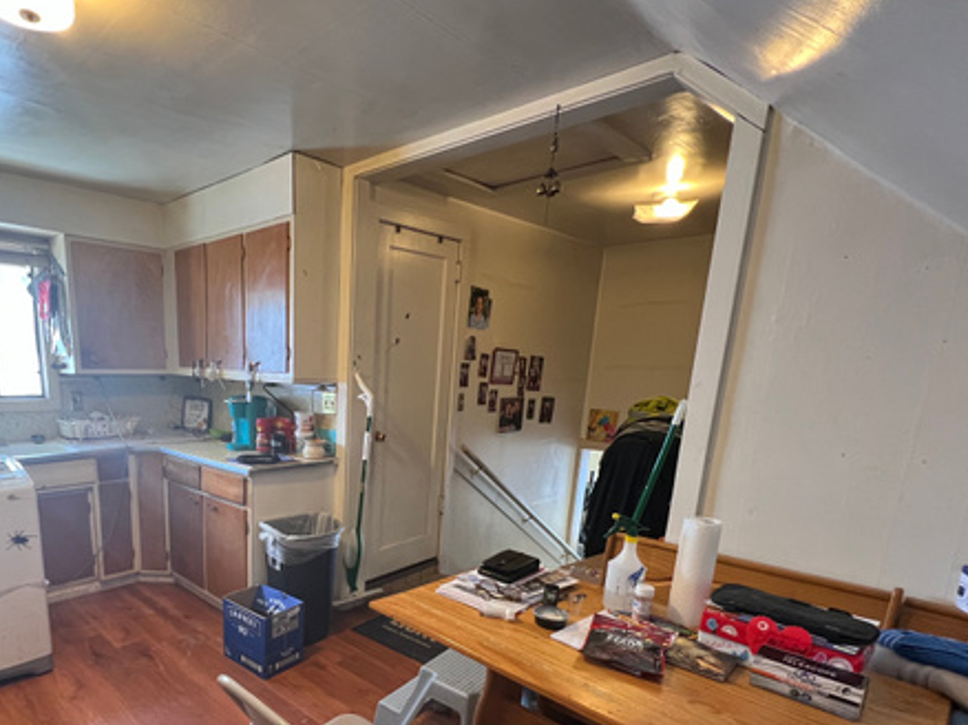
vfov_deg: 66.2
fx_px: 531
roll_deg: -1.4
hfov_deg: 82.1
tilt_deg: -13.6
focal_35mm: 19
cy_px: 500
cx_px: 329
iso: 320
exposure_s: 1/60
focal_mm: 1.57
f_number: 1.8
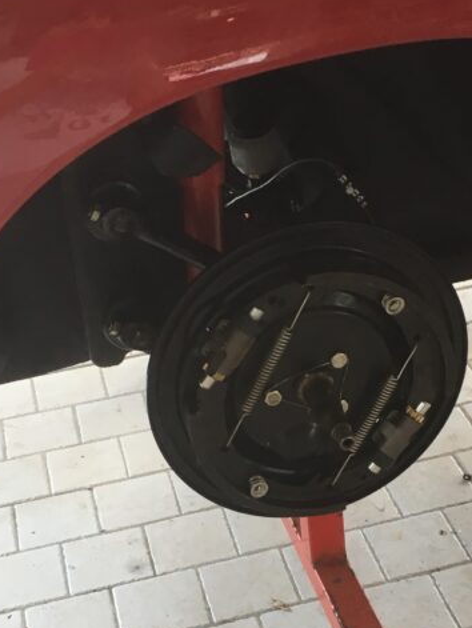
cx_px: 280
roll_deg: +7.8
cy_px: 497
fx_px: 1144
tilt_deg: -39.8
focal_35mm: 63
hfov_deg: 23.3
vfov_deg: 30.0
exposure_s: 1/33
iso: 64
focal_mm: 4.15
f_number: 2.2
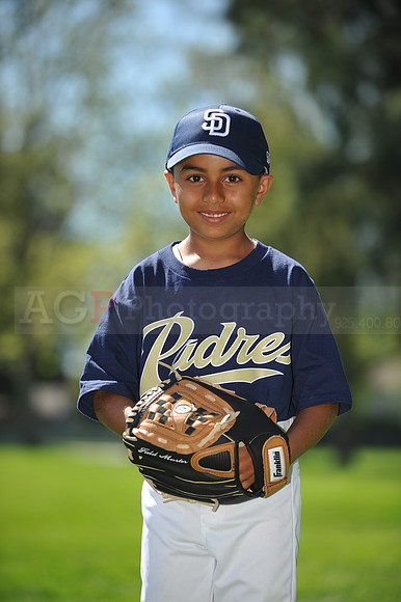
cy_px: 301
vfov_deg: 14.2
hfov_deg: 9.5
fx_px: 2425
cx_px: 200
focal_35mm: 145
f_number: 4
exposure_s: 1/1250
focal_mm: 145
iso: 200
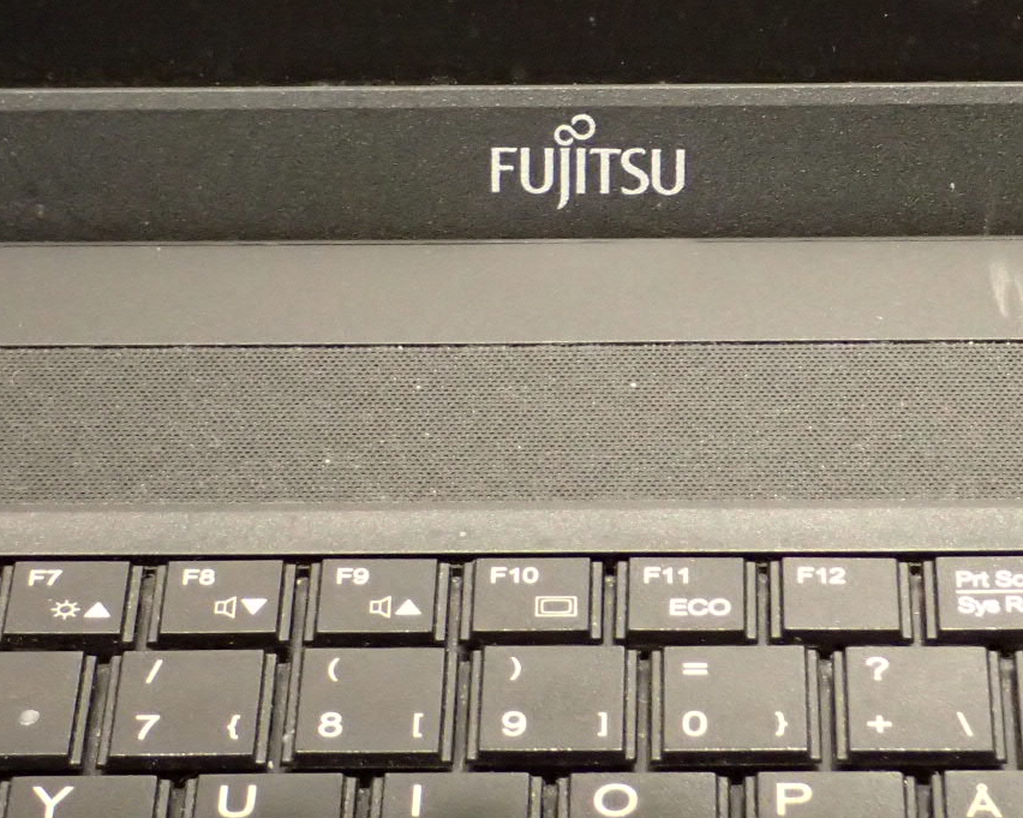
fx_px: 4661
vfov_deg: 10.0
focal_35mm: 154
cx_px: 698
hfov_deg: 12.5
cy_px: 240
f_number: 4
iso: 800
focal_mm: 12.6
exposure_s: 1/25
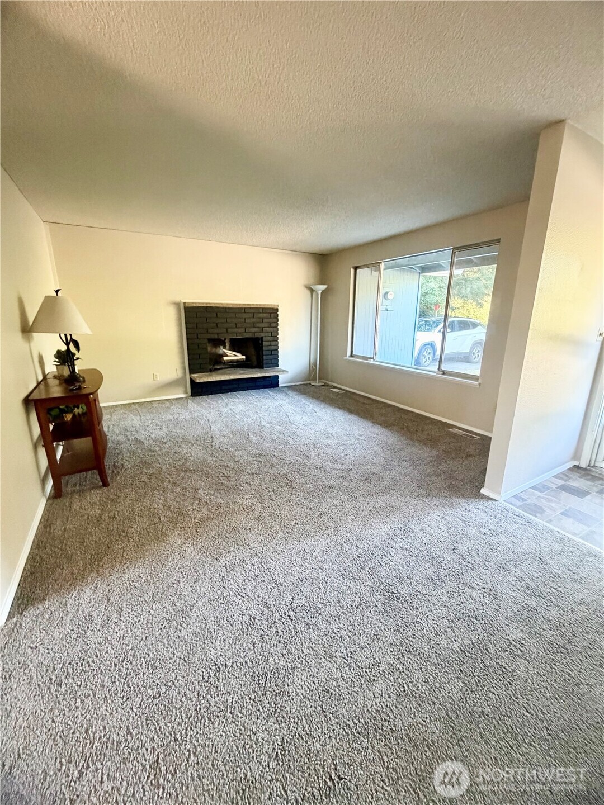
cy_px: 402
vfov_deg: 102.1
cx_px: 302
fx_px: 326
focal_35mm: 14
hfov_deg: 85.7
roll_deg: -0.1
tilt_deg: -14.8
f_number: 2.2
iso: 640
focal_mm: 2.22
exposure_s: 1/60
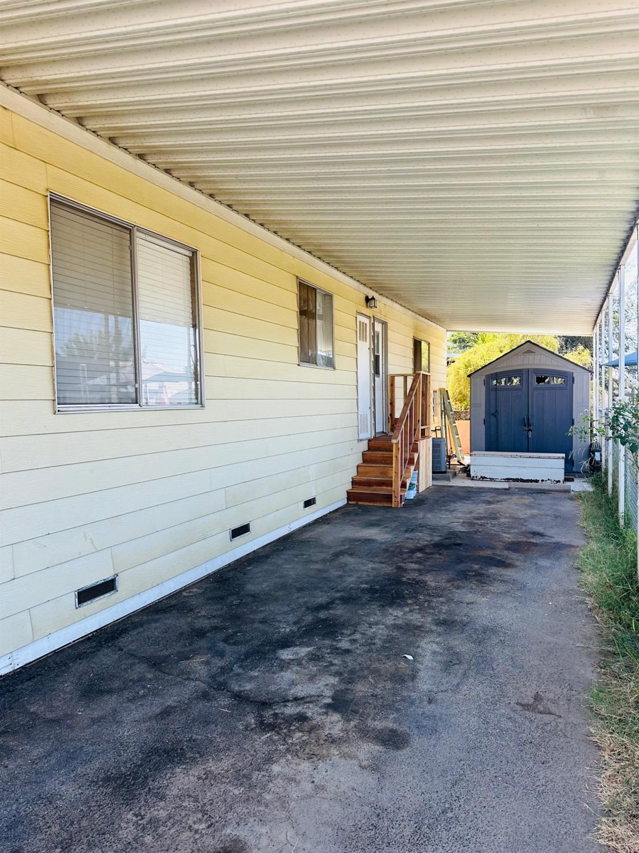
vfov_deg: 71.6
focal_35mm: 24
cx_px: 320
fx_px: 591
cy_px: 426
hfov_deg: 56.8
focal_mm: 6.86
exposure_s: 1/473
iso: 80
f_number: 1.78
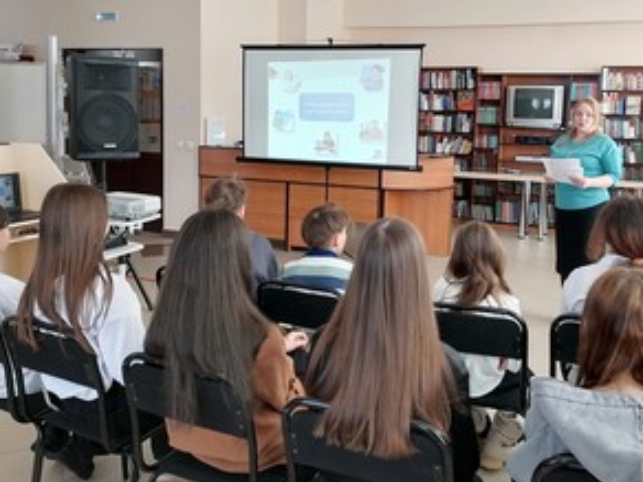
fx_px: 687
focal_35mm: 37
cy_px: 180
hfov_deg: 50.1
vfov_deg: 38.4
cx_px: 355
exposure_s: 1/33.3
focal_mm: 5.3
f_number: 1.8
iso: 80
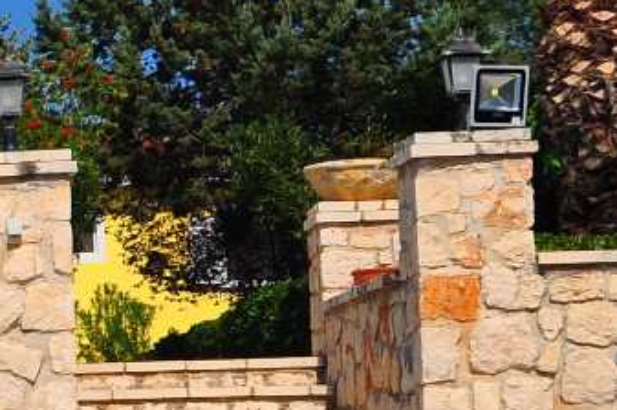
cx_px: -737
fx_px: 2585
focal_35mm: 151
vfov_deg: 9.0
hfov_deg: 11.7
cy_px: 396
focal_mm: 18
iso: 200
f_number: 8
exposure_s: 1/1000
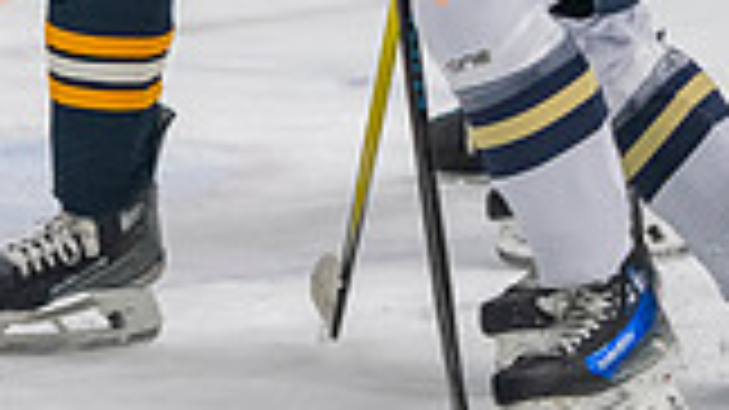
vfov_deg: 2.0
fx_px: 11788
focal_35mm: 610
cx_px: -126
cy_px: -297
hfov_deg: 3.5
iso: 2000
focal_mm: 116
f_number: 3.2
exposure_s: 1/640
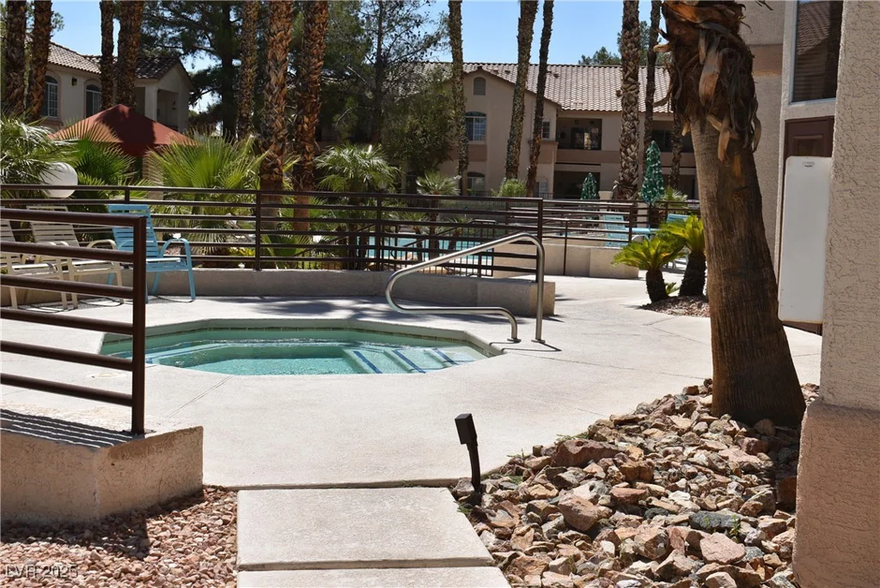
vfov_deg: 29.0
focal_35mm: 46
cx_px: 440
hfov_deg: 42.3
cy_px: 294
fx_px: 1137
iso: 100
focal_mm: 31
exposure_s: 1/200
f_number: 13
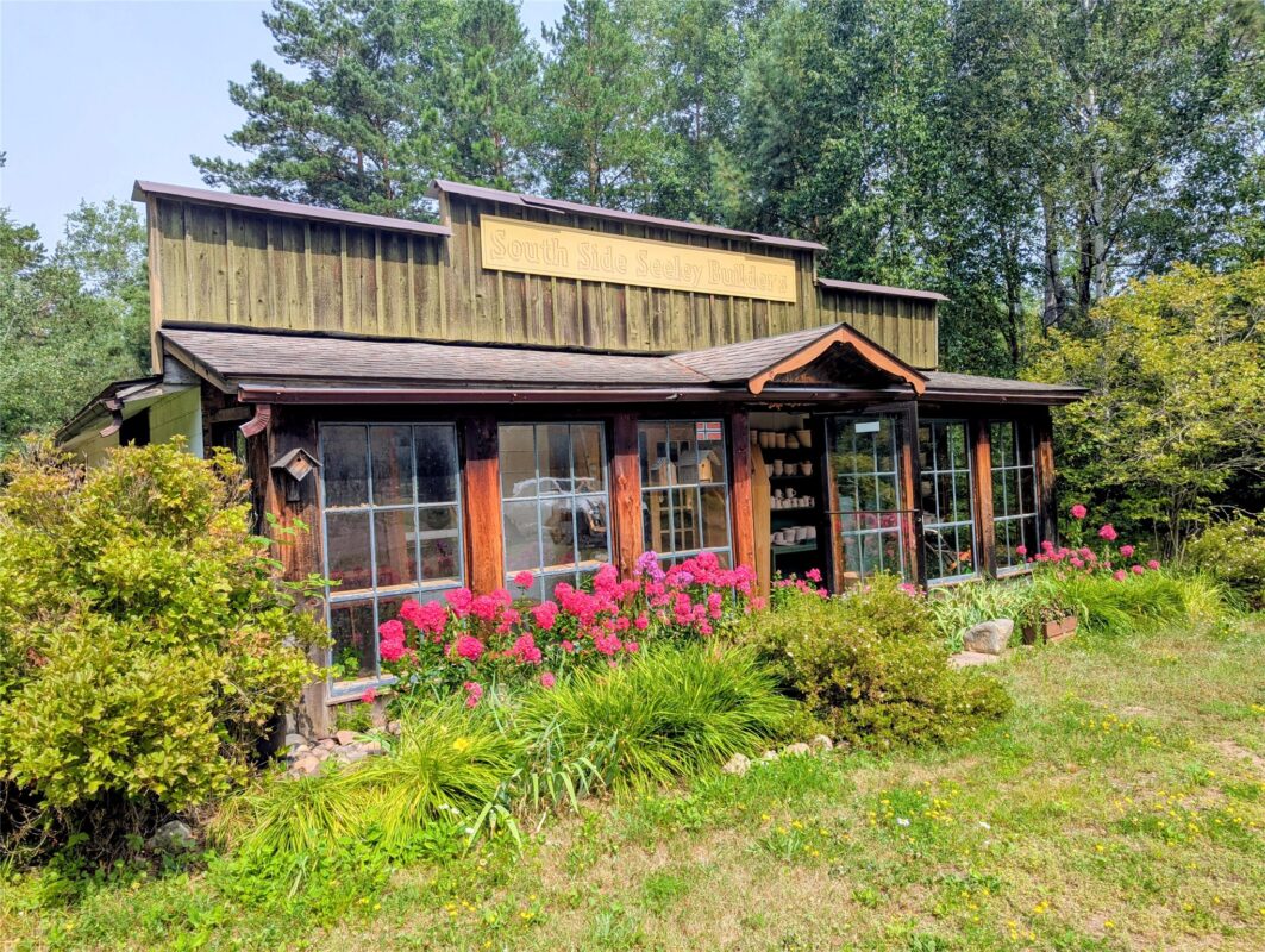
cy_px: 476
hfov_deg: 71.5
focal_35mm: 24
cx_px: 632
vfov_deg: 56.9
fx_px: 878
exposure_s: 1/1078
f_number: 1.85
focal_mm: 6.81
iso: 39
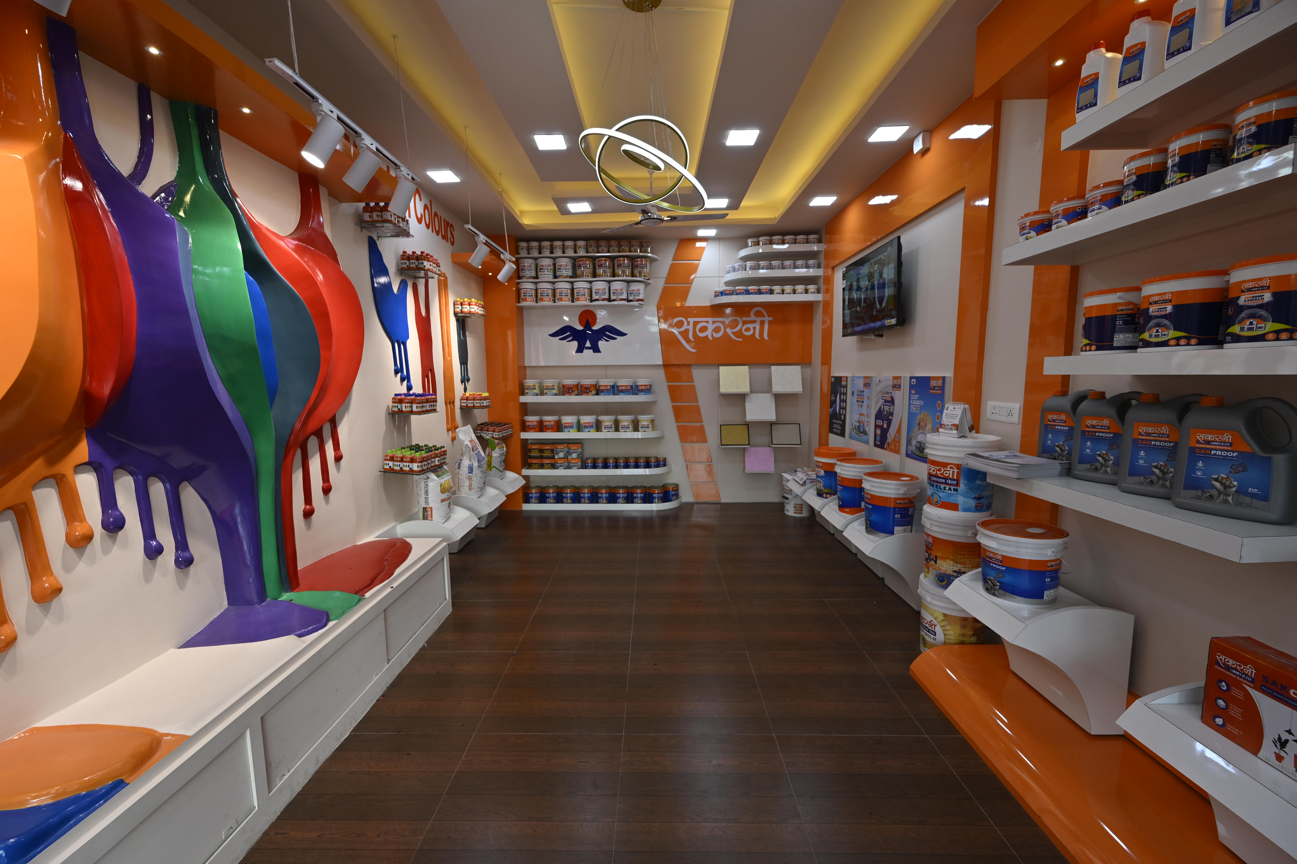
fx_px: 504
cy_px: 432
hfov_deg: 104.3
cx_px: 648
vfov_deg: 81.2
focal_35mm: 14
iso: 400
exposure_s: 1/160
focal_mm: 14
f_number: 6.3
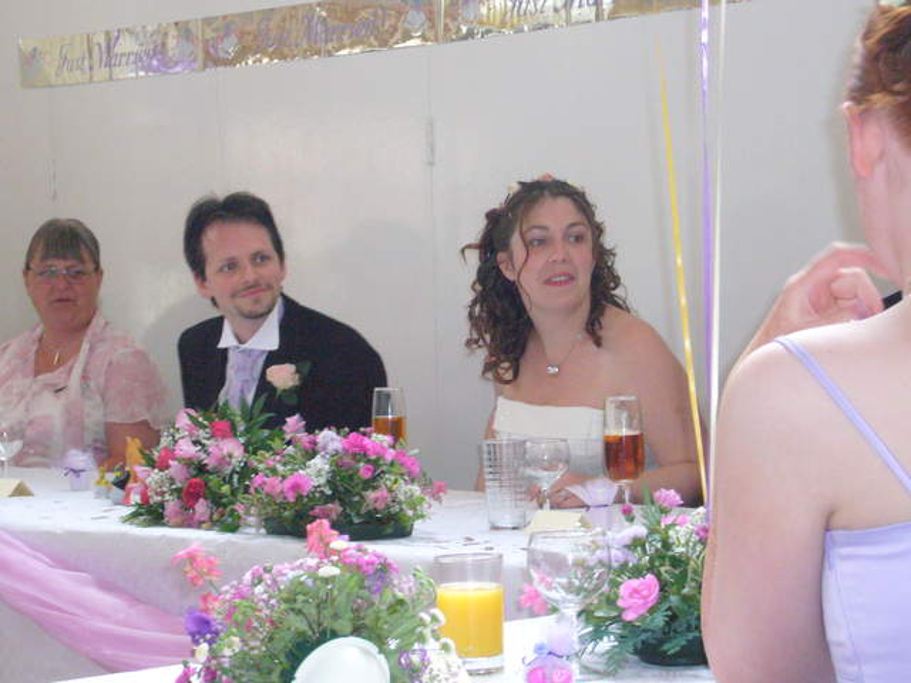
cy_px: 342
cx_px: 456
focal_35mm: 102
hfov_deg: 19.3
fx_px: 2684
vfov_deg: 14.5
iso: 400
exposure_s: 1/20
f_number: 5.6
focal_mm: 16.8
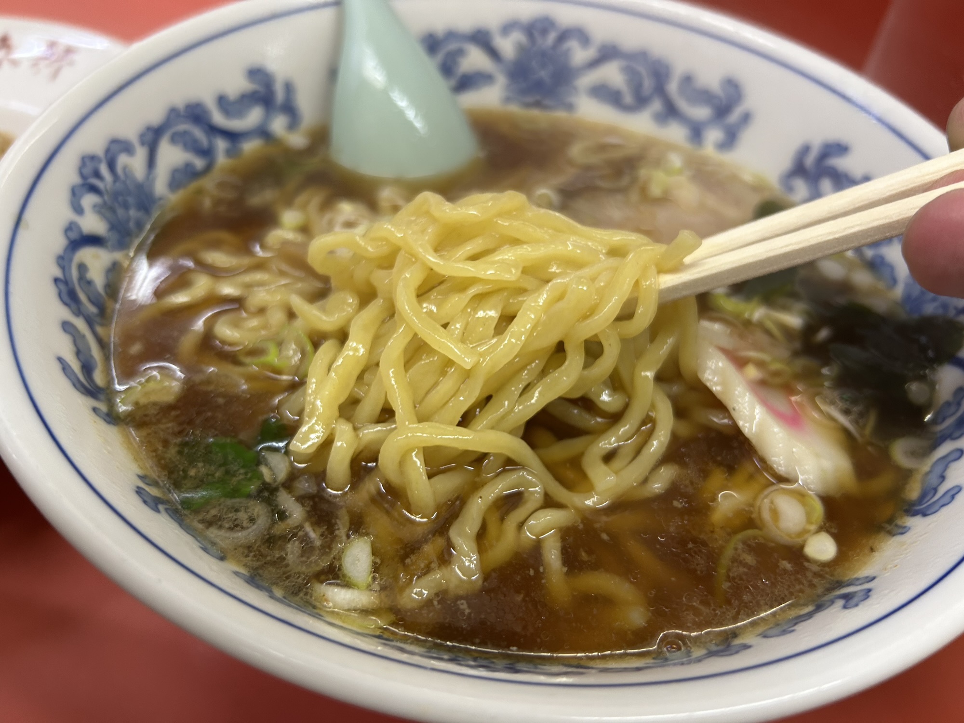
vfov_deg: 53.1
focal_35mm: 26
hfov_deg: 67.3
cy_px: 362
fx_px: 724
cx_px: 482
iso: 100
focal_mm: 5.7
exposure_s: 1/50
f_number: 1.5
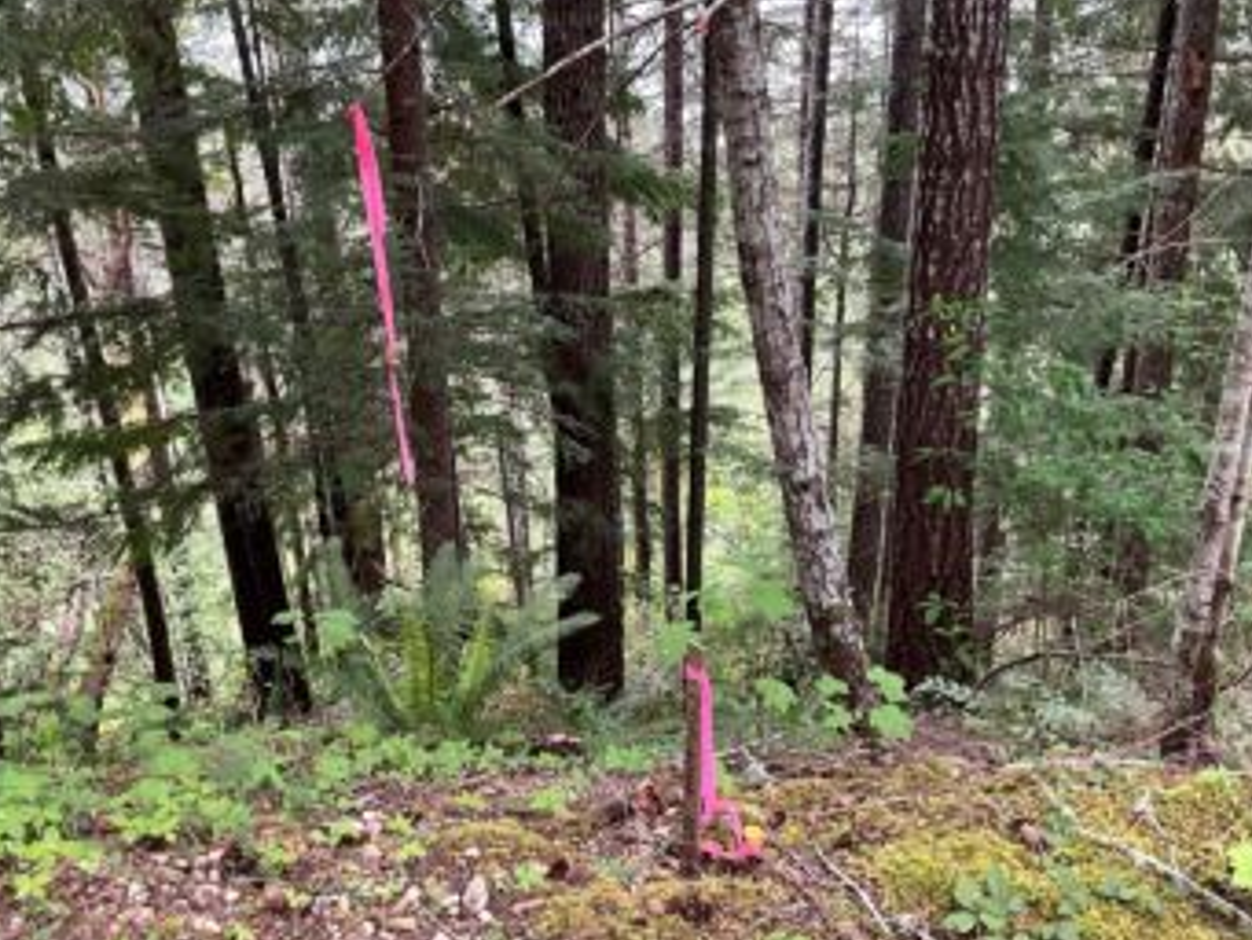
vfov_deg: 41.8
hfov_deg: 53.9
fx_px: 1230
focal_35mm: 34
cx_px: 606
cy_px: 466
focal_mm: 3
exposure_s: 1/122
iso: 64
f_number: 1.8
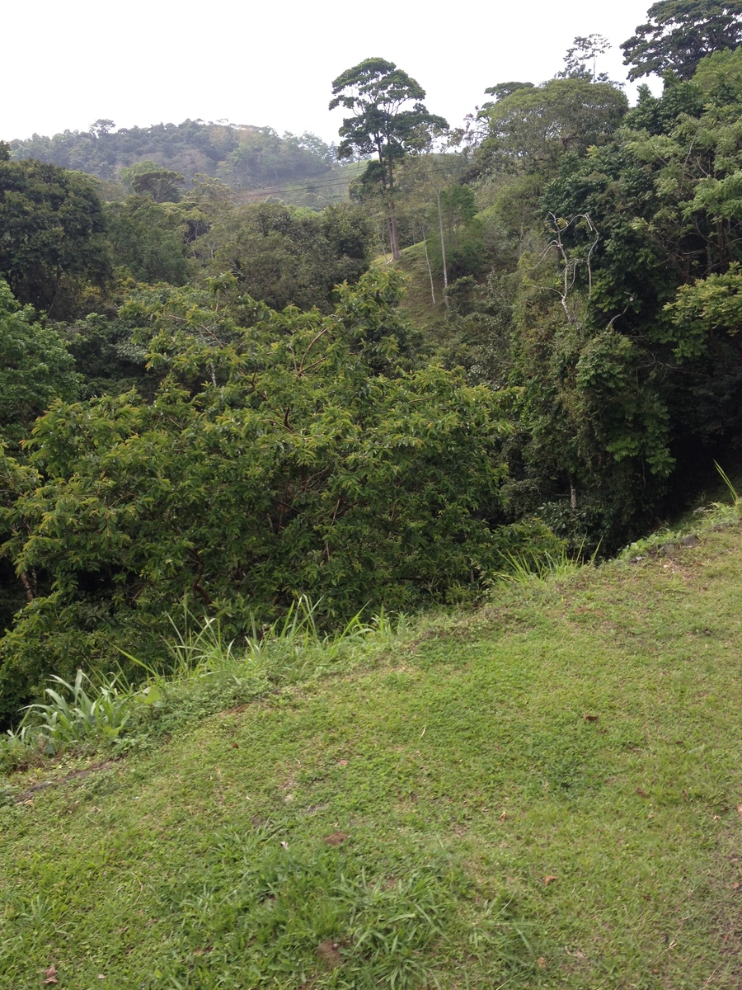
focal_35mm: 35
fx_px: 1000
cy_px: 495
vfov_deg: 52.6
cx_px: 371
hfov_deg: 40.7
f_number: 2.4
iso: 50
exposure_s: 1/627
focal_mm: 4.28
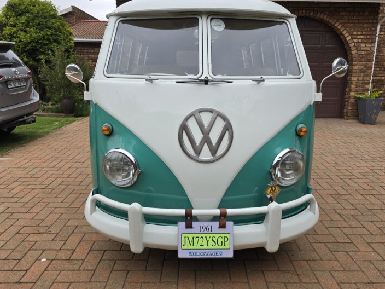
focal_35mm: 26
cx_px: 199
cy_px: 137
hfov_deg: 67.3
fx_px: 289
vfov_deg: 53.0
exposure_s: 1/180
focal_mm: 6.3
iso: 12
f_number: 1.7
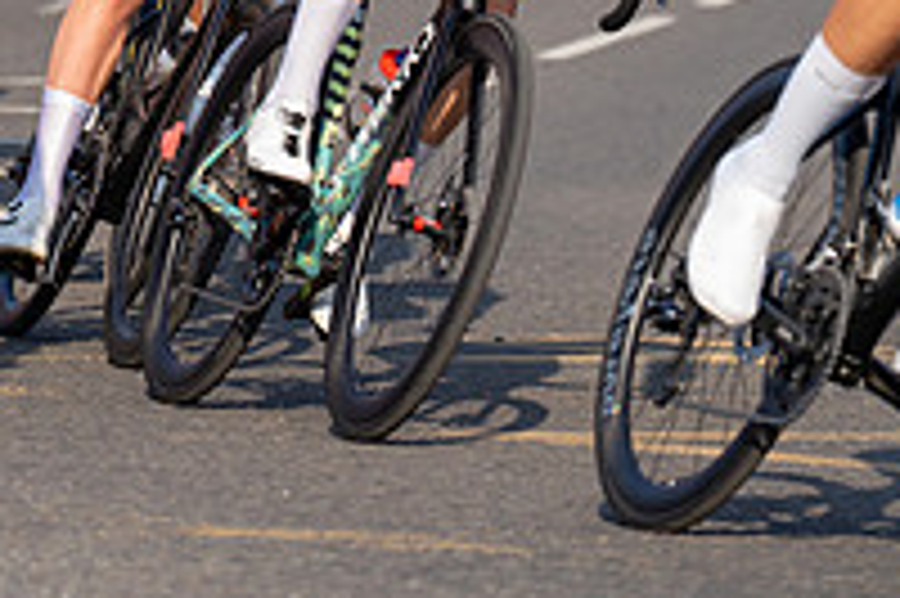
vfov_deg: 3.2
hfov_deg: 4.8
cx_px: -548
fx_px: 10691
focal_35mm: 428
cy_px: -328
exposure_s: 1/1000
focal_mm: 131
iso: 160
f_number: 4
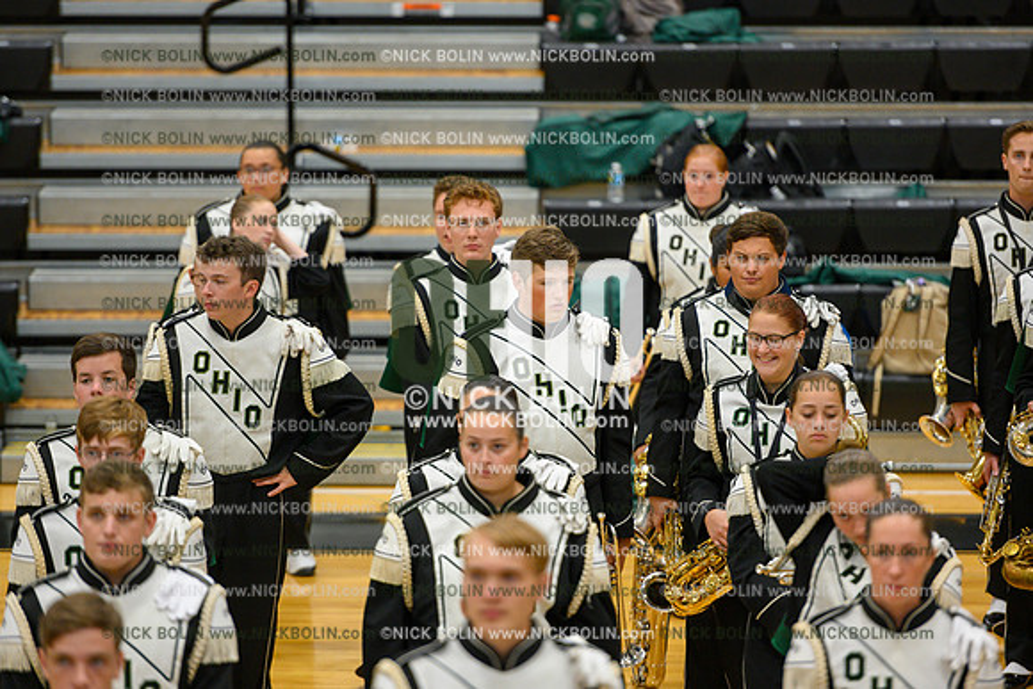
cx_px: 516
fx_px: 5740
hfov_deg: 10.3
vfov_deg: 6.9
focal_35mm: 200
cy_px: 344
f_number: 2.8
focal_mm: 200
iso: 1600
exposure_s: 1/320
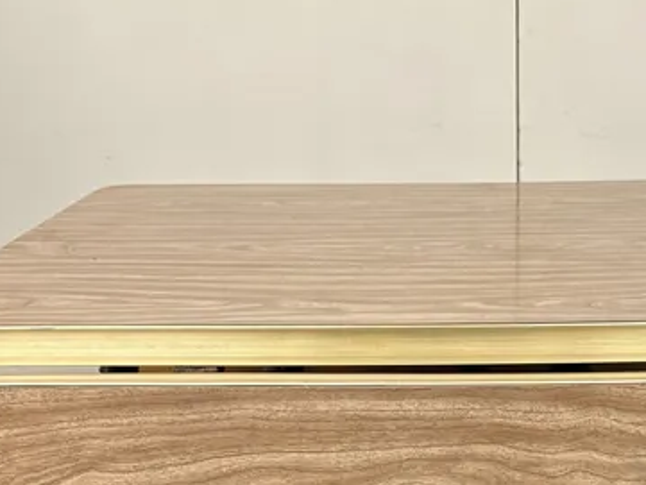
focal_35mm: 68
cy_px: 594
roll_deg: +0.5
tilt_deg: -25.5
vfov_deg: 20.2
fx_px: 1269
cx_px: 503
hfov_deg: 28.0
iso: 160
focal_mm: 6.86
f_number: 1.78
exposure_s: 1/50
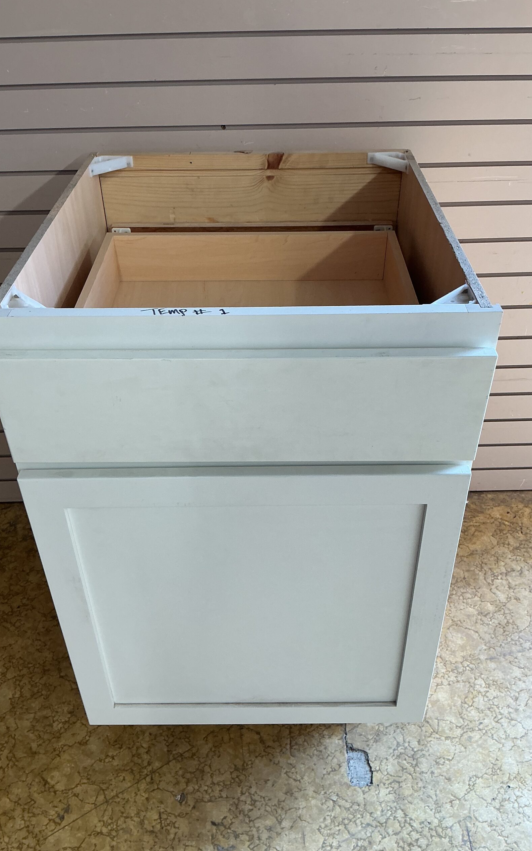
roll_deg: +1.3
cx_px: 269
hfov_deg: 40.6
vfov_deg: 61.2
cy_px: 427
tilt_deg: -36.5
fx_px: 719
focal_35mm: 31
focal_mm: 3
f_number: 1.8
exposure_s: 1/60
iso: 40
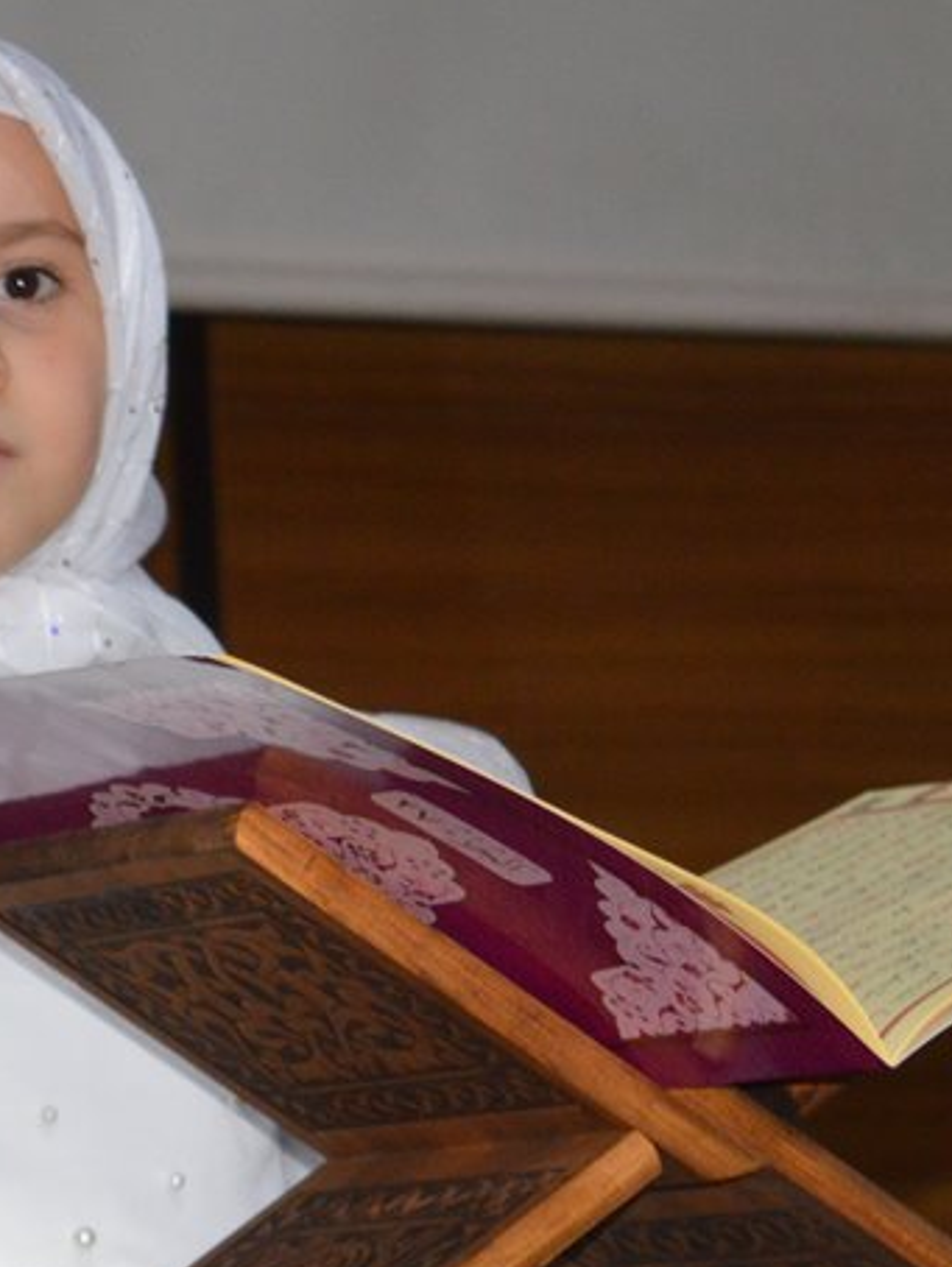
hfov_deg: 6.1
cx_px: -625
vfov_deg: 8.3
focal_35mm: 238
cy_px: 924
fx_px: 8735
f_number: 5.6
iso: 1100
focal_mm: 55
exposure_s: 1/60
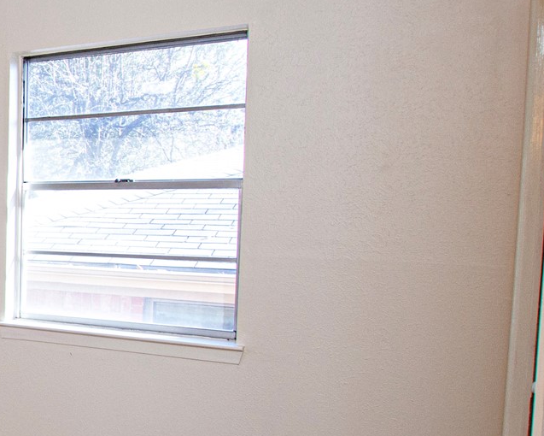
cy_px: 259
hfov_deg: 26.4
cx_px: -296
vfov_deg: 31.4
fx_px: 773
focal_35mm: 48
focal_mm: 10
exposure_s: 1/125
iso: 200
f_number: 5.6
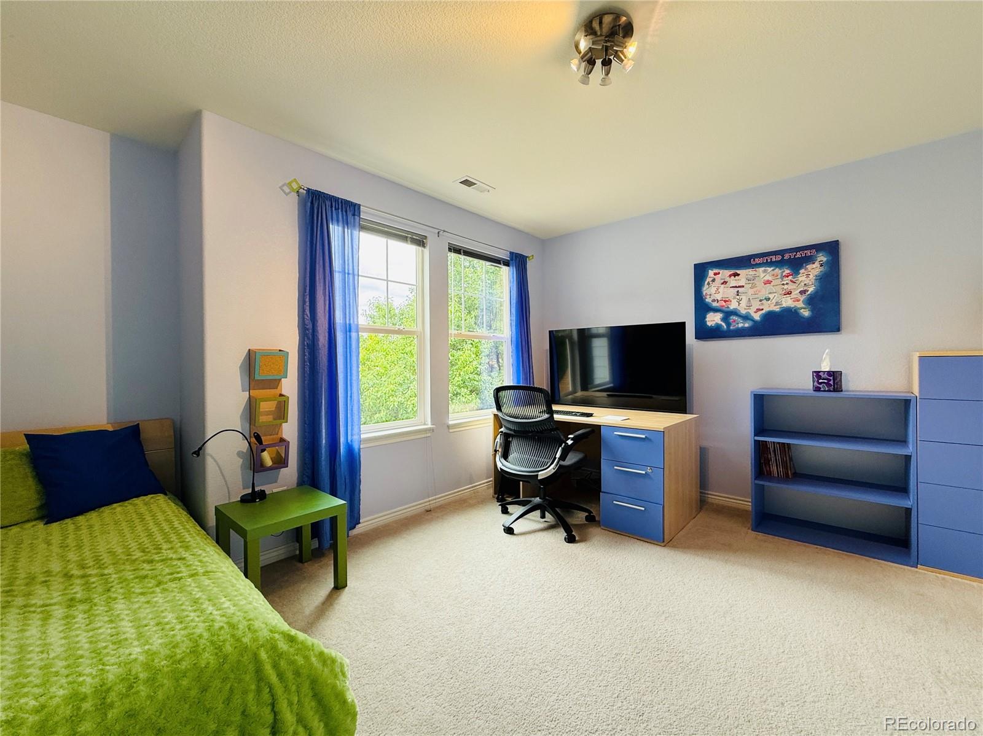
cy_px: 368
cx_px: 492
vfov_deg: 85.6
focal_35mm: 14
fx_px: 397
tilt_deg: -0.7
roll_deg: +0.9
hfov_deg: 102.1
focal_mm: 2.22
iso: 80
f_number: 2.2
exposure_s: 1/120
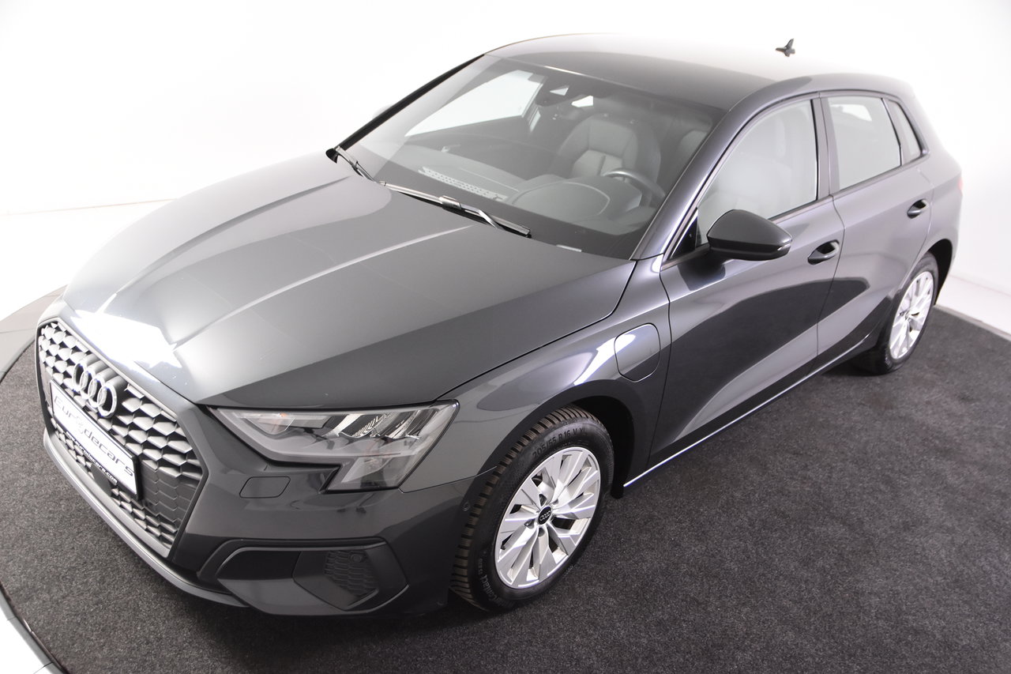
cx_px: 506
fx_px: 927
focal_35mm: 33
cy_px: 337
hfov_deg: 57.2
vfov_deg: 40.0
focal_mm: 22
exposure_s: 1/40
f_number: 3.2
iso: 1600
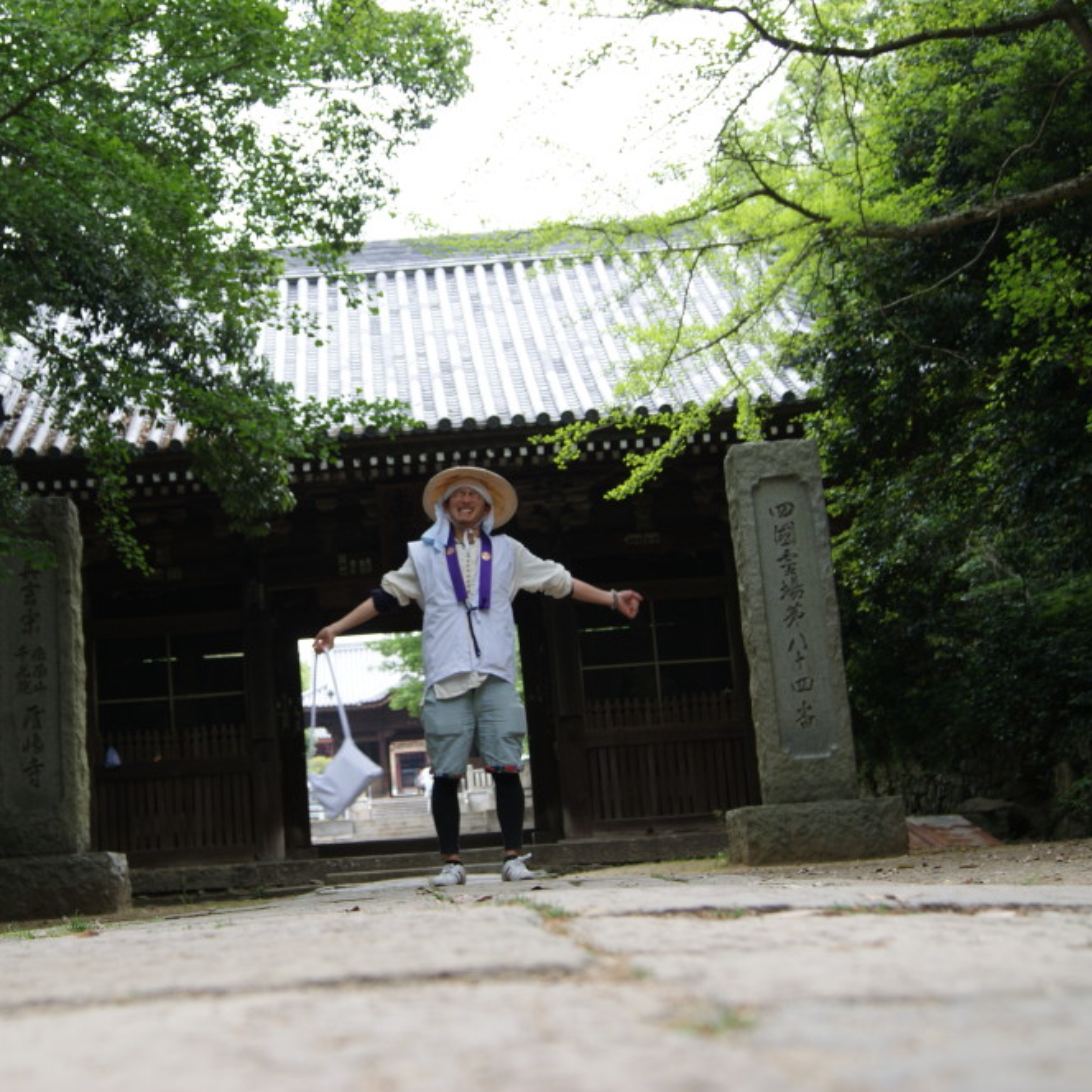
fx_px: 1785
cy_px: 547
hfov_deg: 33.8
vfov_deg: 34.0
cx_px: 380
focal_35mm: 50
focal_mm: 26
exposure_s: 1/50
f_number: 4.5
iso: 100
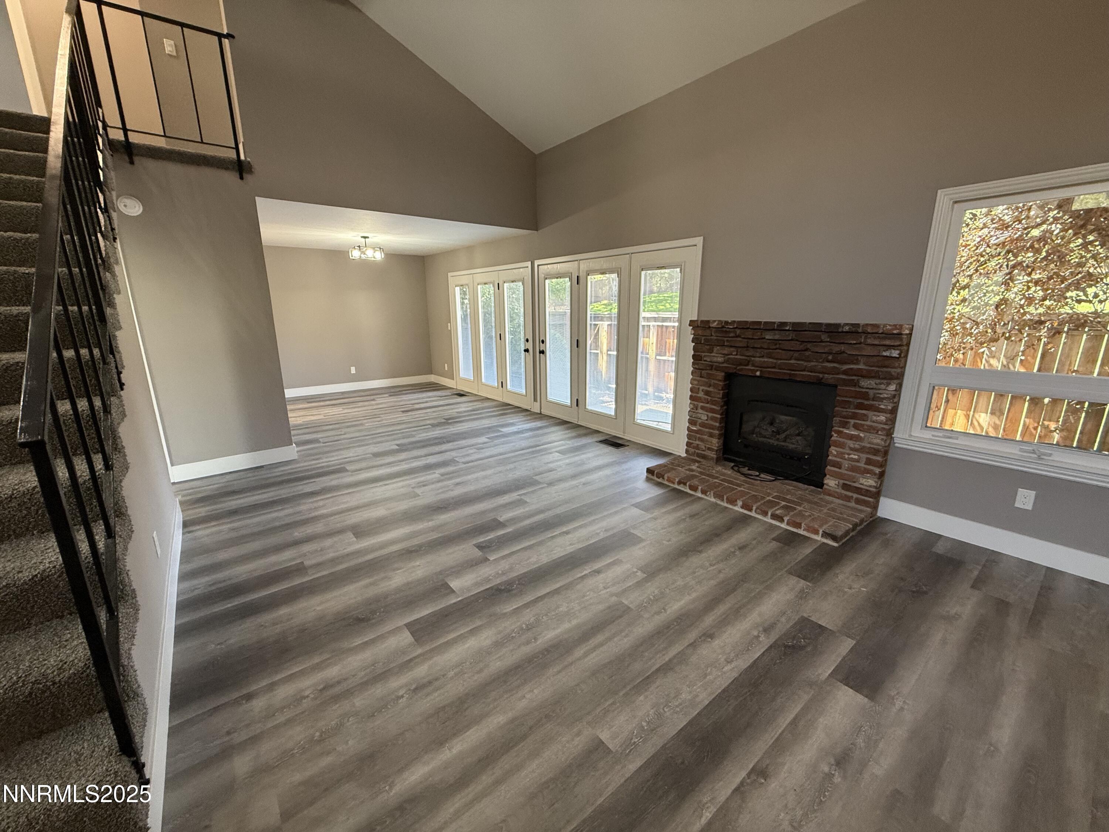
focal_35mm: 14
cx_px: 554
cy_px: 416
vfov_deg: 85.7
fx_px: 449
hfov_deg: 102.1
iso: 250
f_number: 2.2
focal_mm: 2.22
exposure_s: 1/120
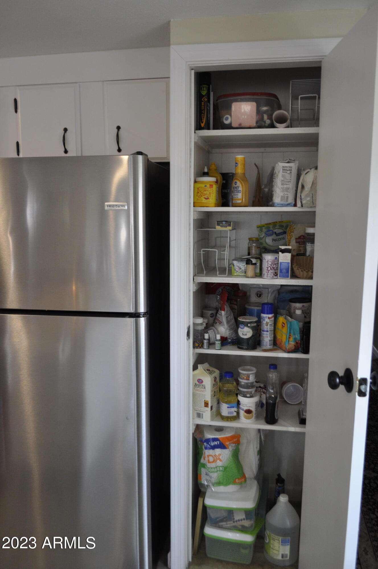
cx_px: 189
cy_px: 284
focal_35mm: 30
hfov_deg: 43.5
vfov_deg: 62.0
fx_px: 474
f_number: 4
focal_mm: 20
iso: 500
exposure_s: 1/60
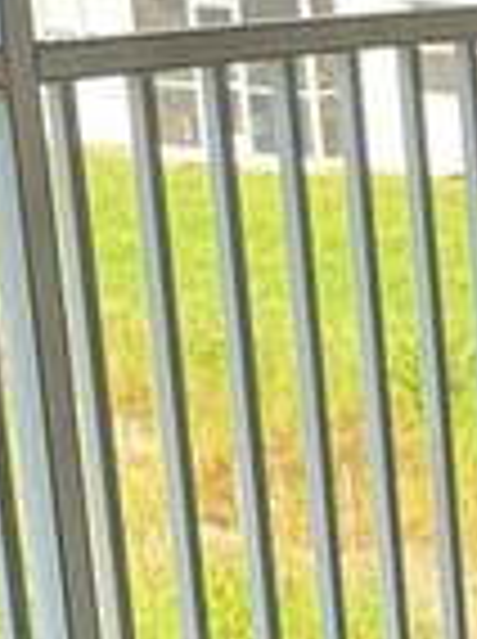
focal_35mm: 130
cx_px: 1269
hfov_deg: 9.6
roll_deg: +0.3
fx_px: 2396
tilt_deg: -12.3
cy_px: 392
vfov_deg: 15.2
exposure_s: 1/193
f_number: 1.78
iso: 64
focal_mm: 6.76
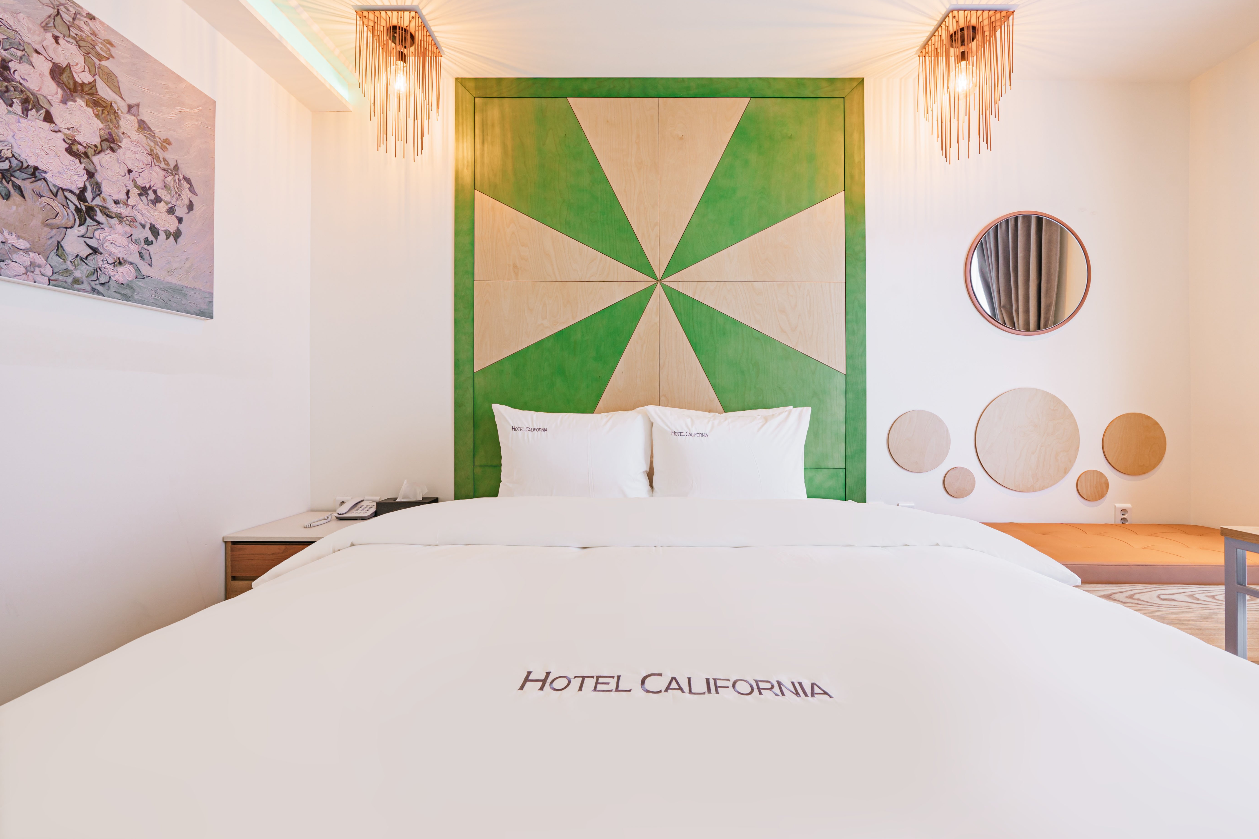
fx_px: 455
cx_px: 680
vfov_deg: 85.3
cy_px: 395
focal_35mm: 13
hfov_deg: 108.1
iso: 100
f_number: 9
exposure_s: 1/3
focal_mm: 12
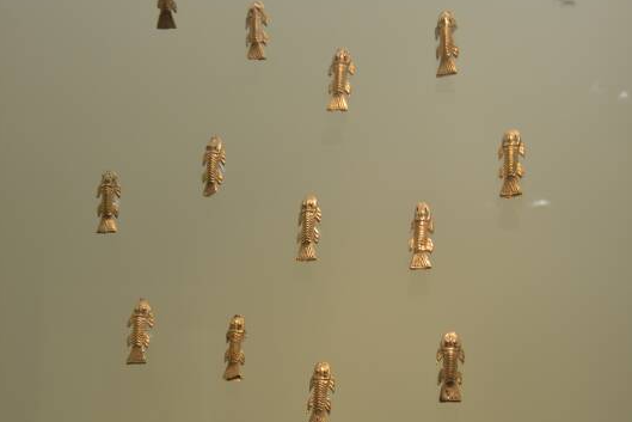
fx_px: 1194
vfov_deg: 19.8
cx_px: 315
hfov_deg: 29.6
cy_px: 334
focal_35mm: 68
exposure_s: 1/15
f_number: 4.5
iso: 100
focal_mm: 30
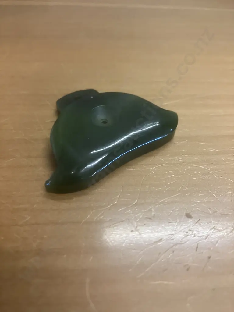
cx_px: 117
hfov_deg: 49.7
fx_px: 252
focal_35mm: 28
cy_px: 156
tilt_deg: -48.1
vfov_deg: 63.4
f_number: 1.8
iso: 200
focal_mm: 3.99
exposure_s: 1/50
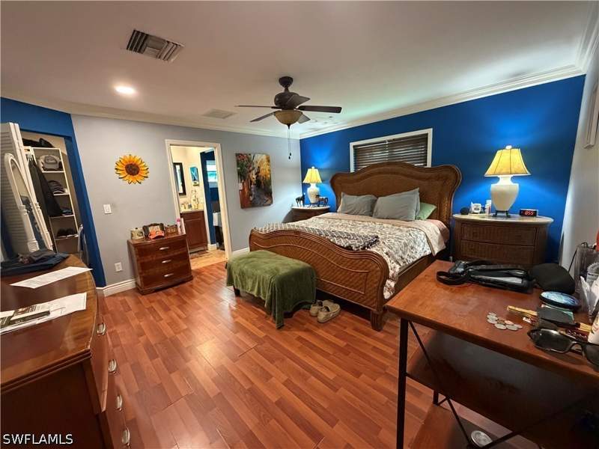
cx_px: 300
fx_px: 242
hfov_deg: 102.1
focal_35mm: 14
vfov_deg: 85.7
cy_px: 224
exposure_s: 1/60
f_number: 2.2
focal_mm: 2.22
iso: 1000
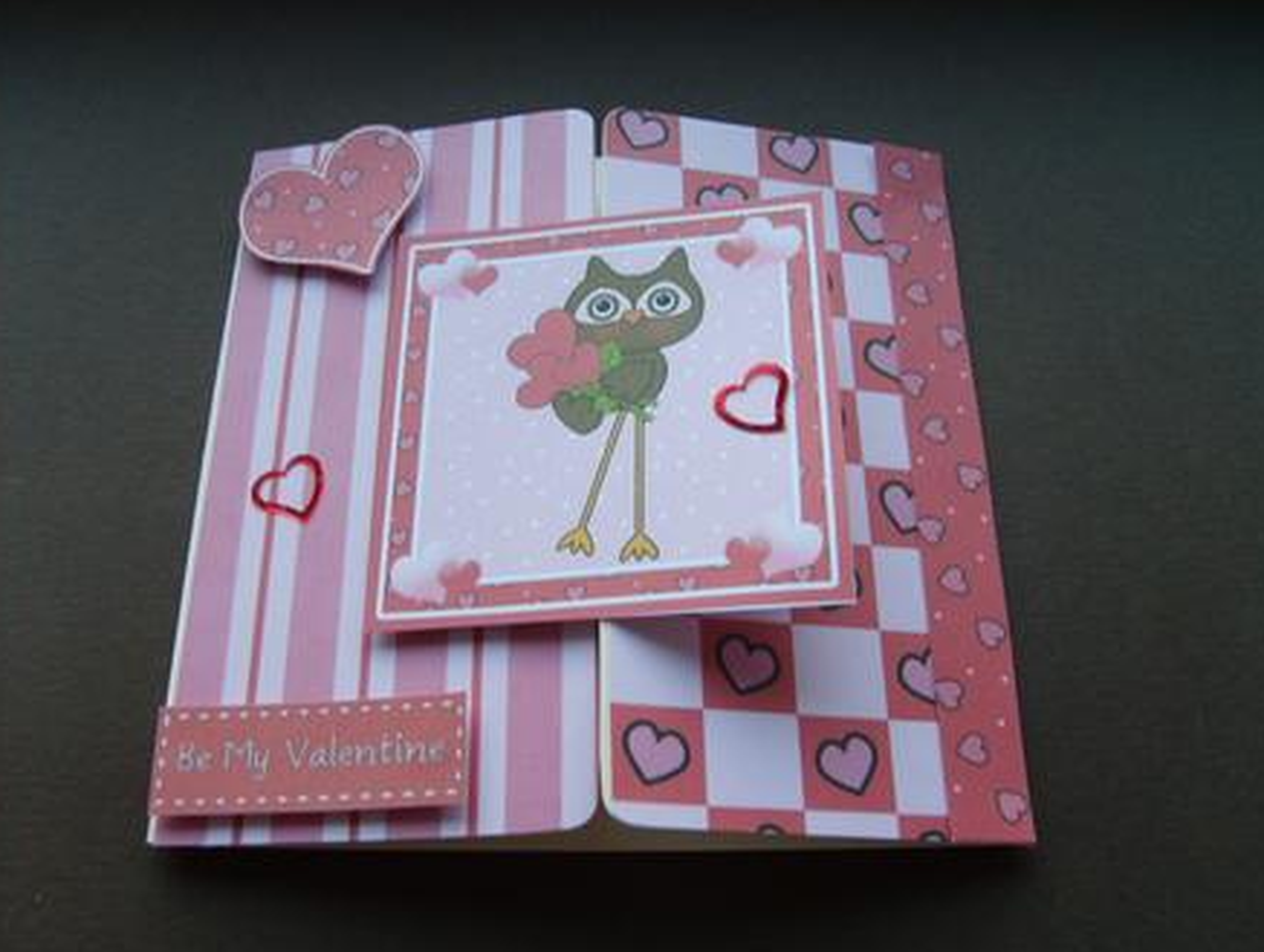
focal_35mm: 36
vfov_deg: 39.7
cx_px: 636
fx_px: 1316
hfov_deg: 51.3
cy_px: 475
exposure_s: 1/30
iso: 50
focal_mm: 5.8
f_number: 2.8
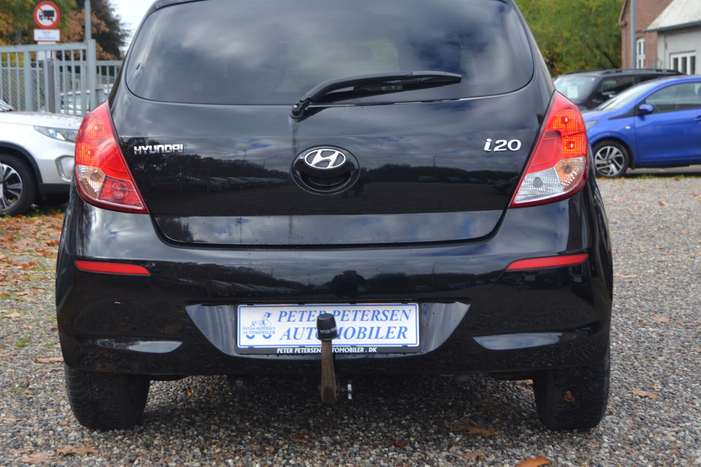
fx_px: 1227
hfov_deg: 31.9
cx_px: 324
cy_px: 204
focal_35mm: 63
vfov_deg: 21.6
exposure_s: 1/125
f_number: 5.6
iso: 125
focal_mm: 32
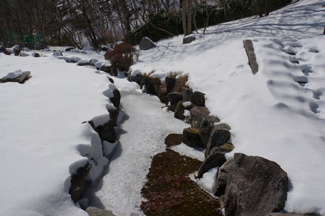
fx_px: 285
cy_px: 108
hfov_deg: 59.3
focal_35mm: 32
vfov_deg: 41.4
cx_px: 162
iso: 100
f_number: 11
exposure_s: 1/400
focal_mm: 21.1
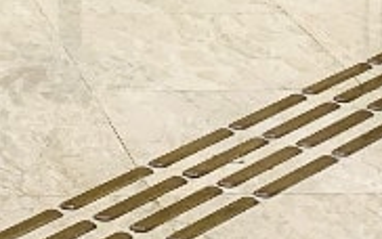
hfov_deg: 10.7
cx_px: -323
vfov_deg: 6.7
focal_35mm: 182
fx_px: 1896
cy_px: -419
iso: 125
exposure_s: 1/60
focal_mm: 4.25
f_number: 1.8
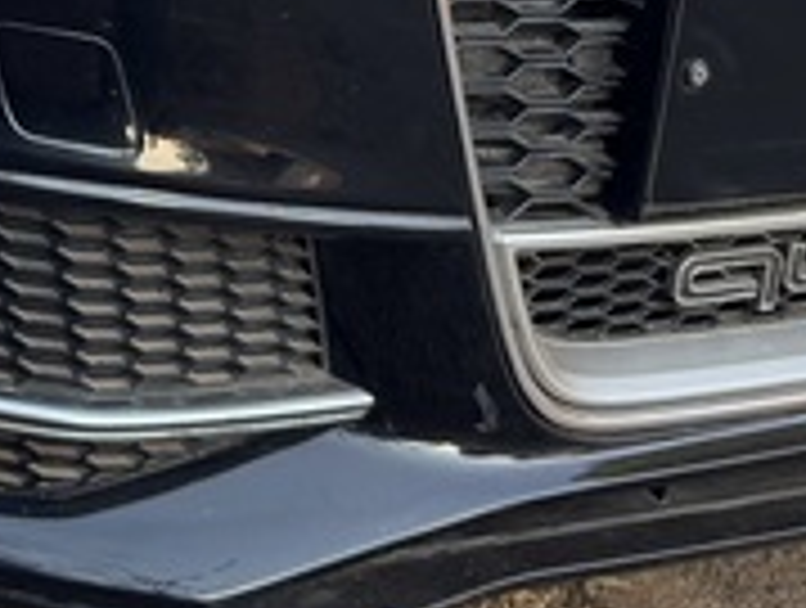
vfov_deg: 12.8
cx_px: -216
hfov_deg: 17.3
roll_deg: -0.9
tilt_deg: -4.3
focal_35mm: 107
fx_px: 2496
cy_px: -432
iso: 64
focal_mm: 6.76
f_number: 1.78
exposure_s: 1/233
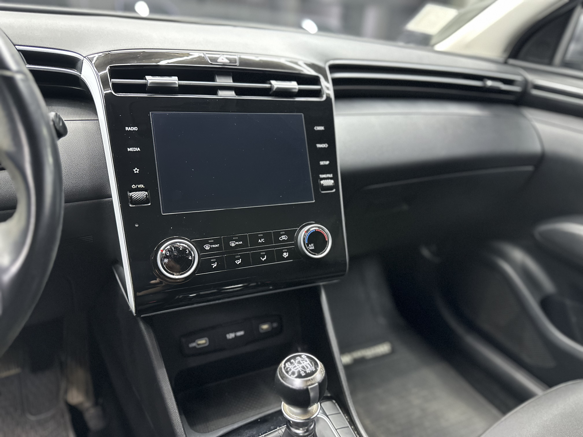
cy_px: 218
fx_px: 404
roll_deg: -3.4
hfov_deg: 71.6
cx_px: 292
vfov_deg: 56.8
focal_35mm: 24
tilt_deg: -22.9
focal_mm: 6.86
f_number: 1.78
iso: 800
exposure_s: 1/33
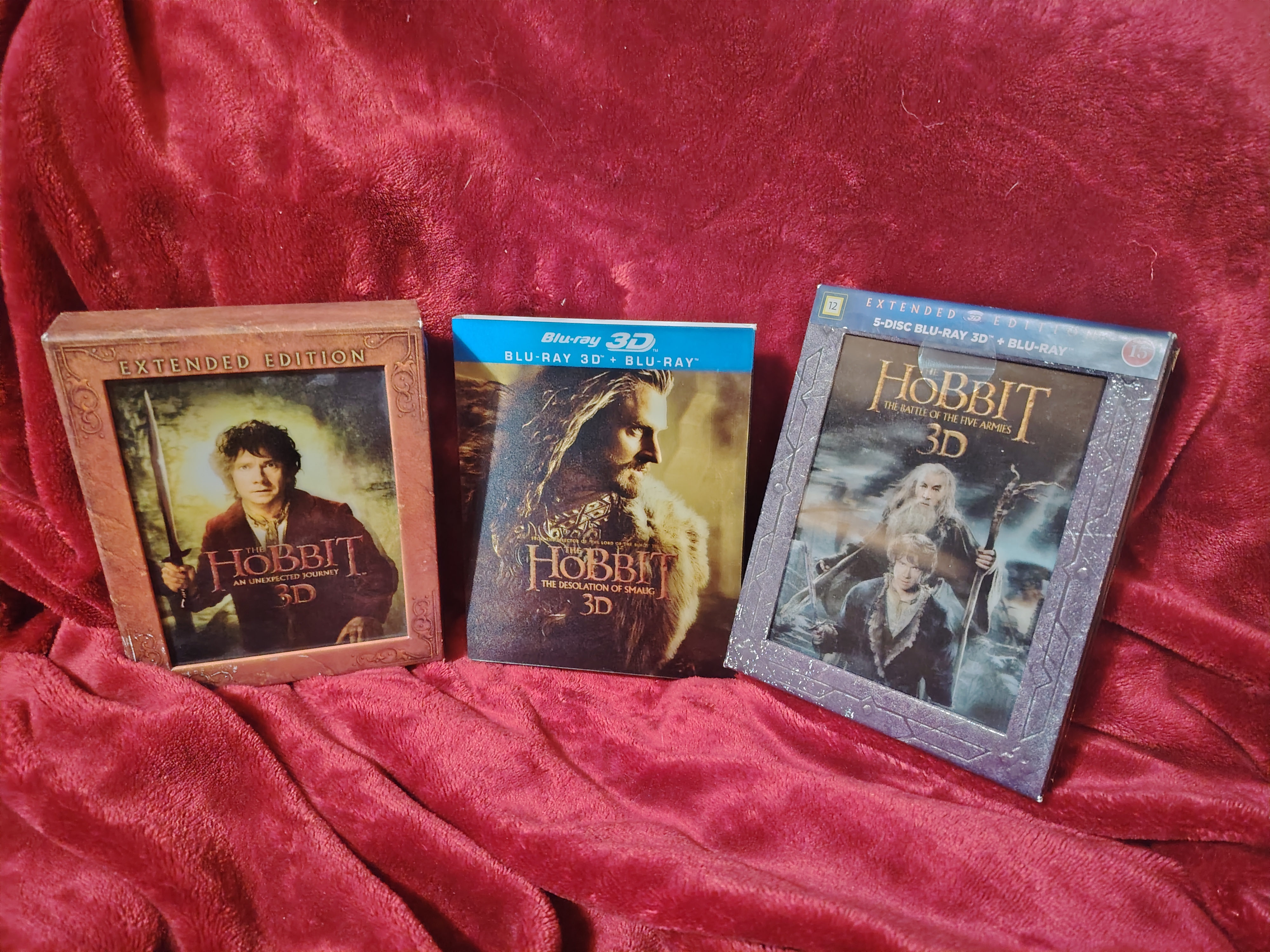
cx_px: 635
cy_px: 476
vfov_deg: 56.8
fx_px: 881
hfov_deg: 71.6
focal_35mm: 24
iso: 11008
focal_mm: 5.25
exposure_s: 1/16.7
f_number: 1.75
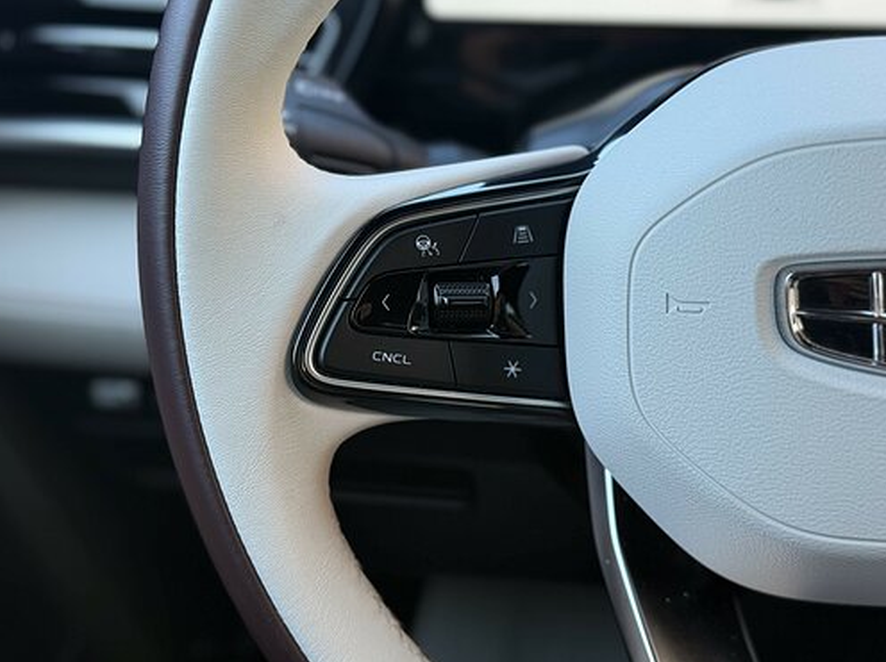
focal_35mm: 53
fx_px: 1355
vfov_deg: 27.5
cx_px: 461
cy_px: 305
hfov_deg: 36.2
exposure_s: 1/200
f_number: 1.78
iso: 80
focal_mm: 6.76
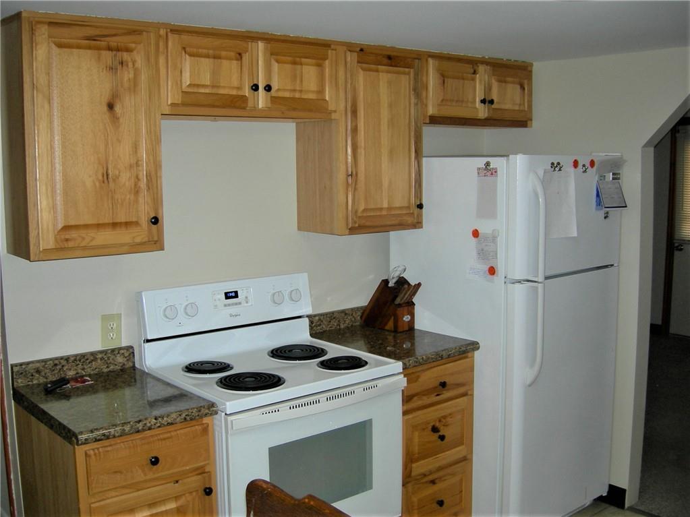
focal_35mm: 36
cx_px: 345
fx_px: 718
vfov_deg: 39.6
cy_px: 258
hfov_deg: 51.4
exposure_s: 1/60.1
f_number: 2.7
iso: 64
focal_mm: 7.5
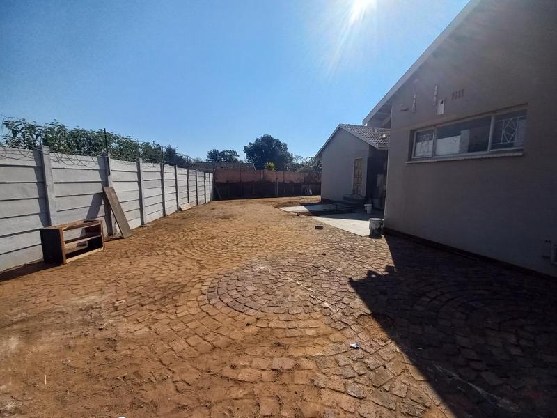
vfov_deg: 89.9
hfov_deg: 106.2
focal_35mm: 13
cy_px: 209
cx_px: 278
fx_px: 209
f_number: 2.2
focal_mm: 1.42
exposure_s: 1/2160
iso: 40
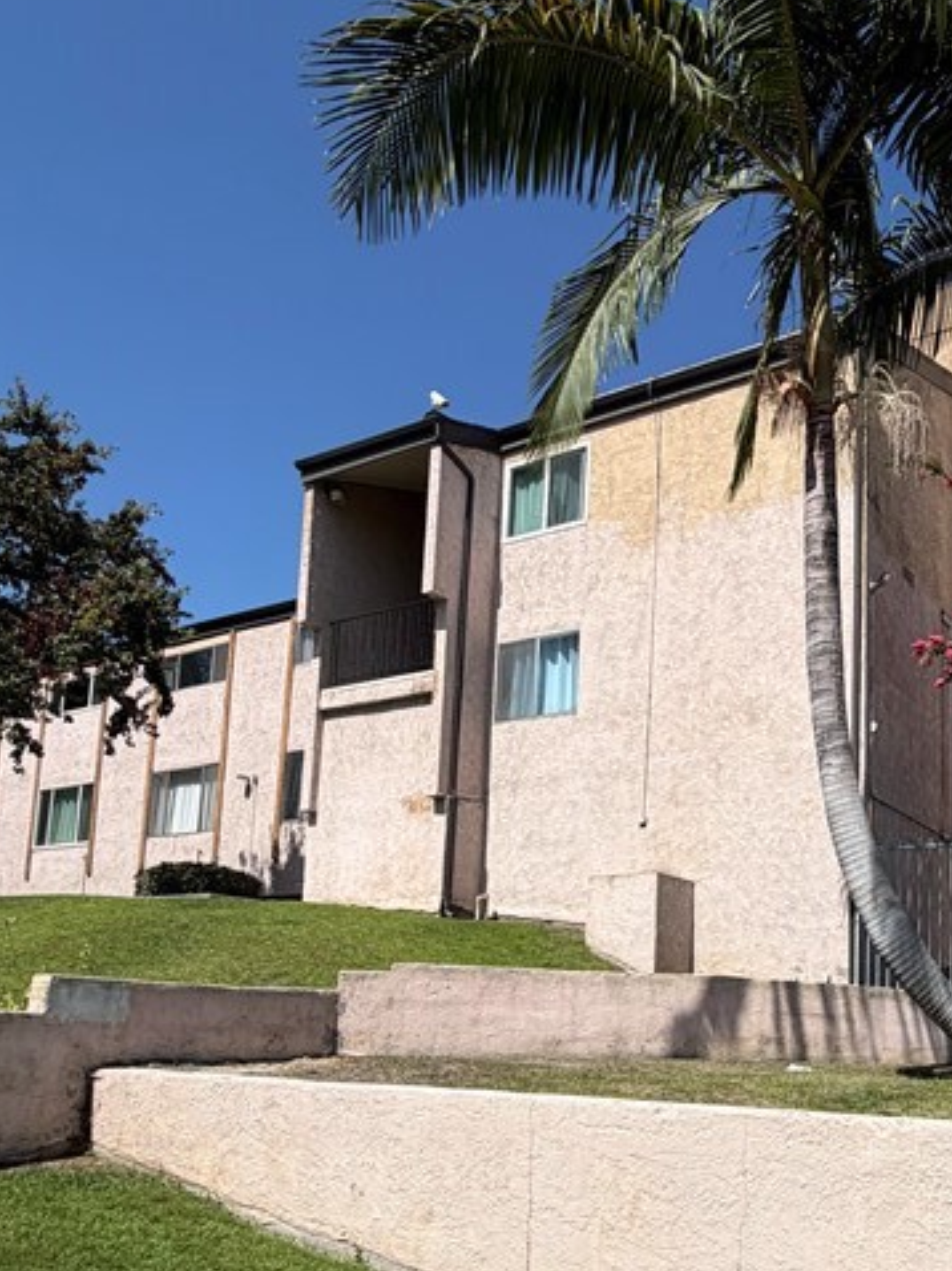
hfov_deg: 44.8
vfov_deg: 58.0
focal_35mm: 30
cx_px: 739
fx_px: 1101
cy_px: 893
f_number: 2.2
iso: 20
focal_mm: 2.22
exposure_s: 1/1259
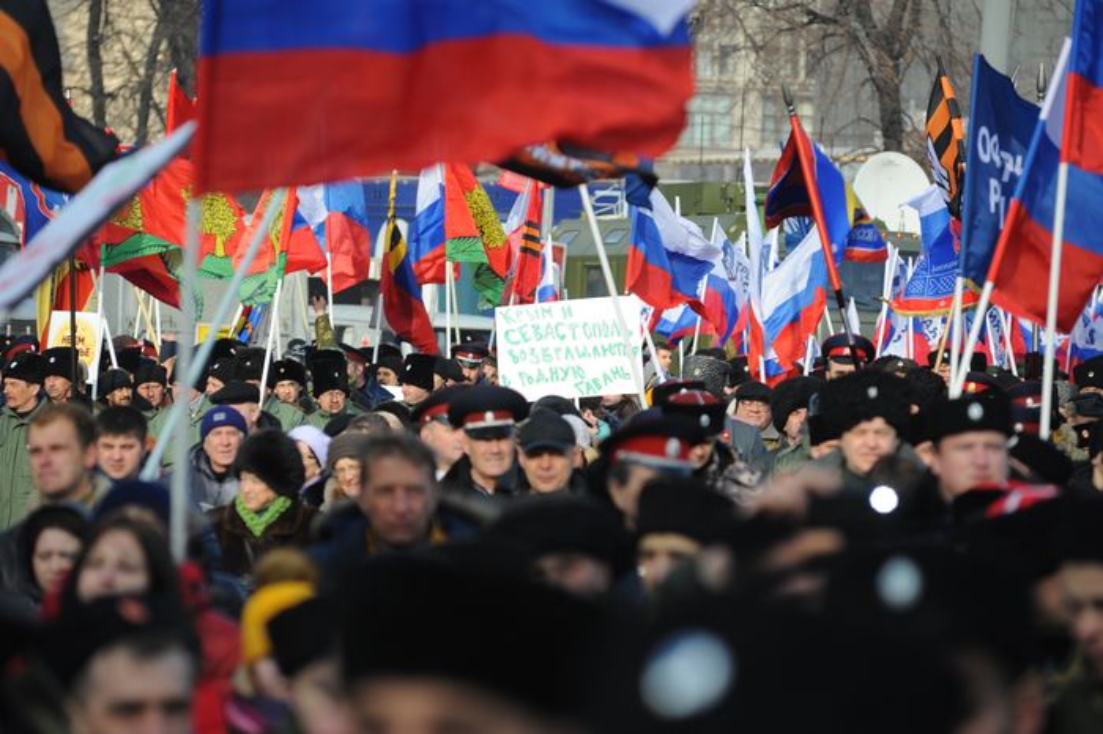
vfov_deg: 6.9
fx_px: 6125
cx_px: 552
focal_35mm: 200
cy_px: 367
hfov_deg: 10.3
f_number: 5.6
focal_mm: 200
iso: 800
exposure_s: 1/2500
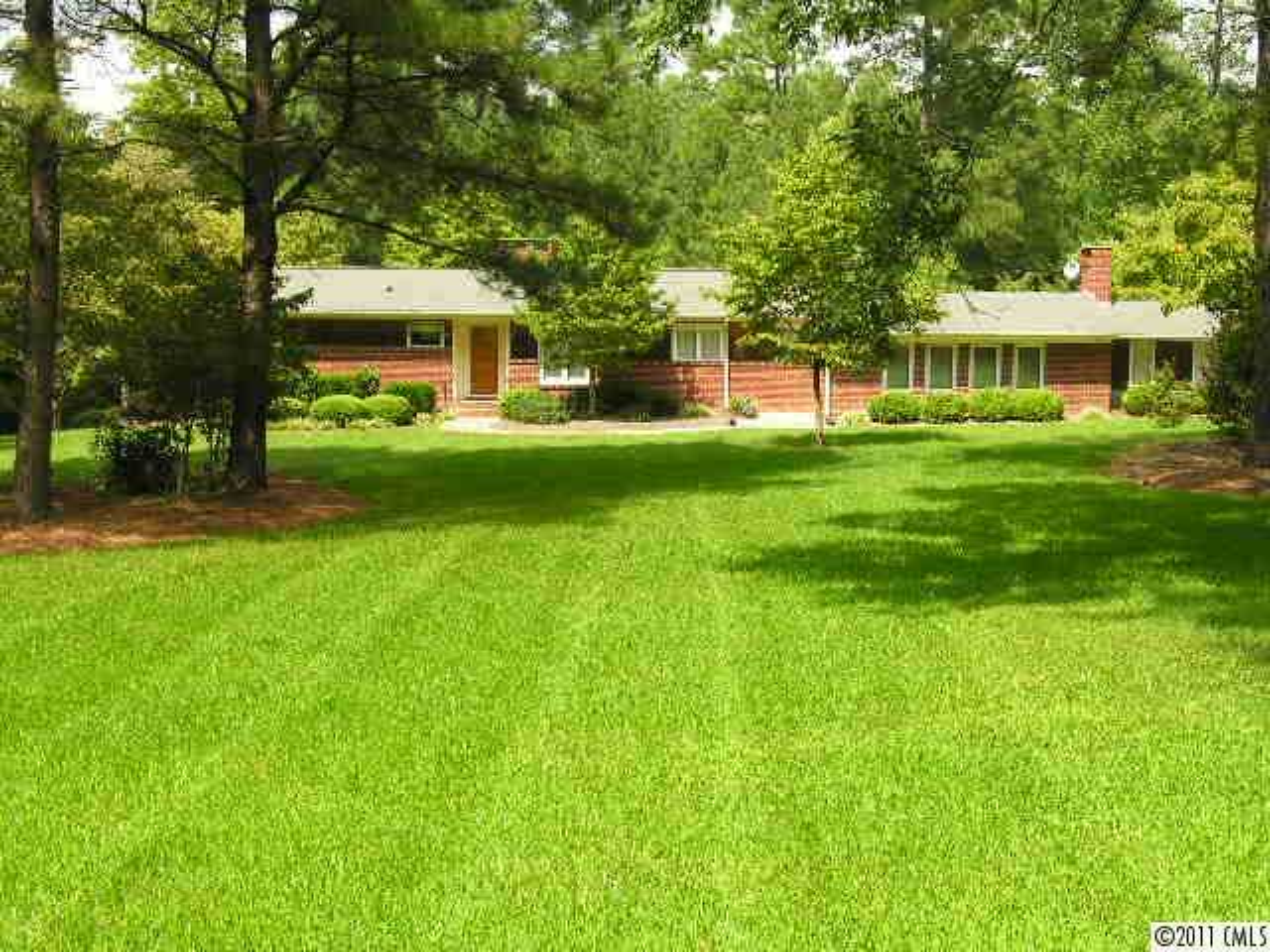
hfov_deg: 39.7
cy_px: 476
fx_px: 1761
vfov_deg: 30.3
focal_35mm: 48
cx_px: 635
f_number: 4.9
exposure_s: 1/144
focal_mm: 12.3
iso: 50
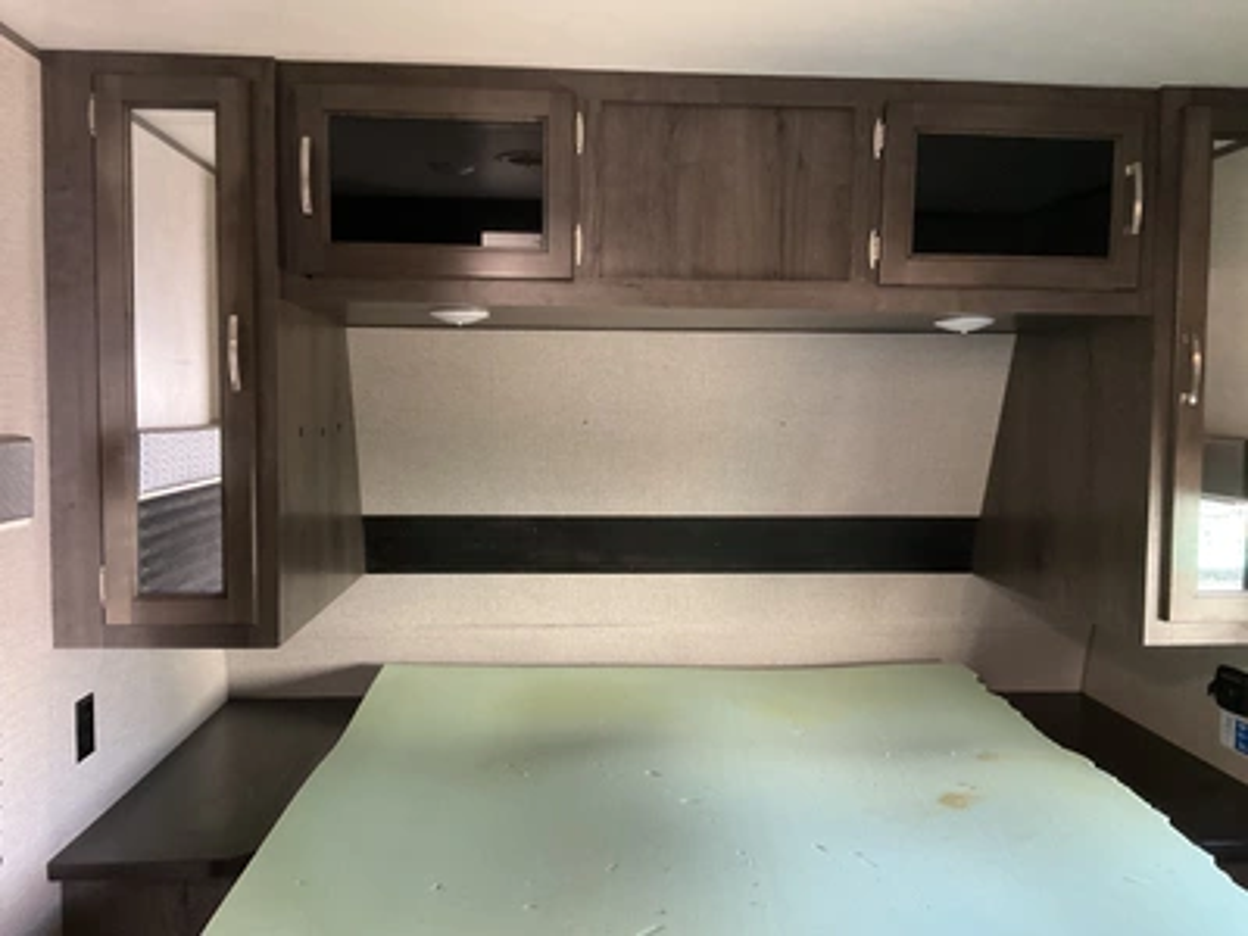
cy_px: 468
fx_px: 1046
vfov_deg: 48.2
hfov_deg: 61.7
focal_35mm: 29
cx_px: 624
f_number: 1.8
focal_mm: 3
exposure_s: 1/38
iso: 320
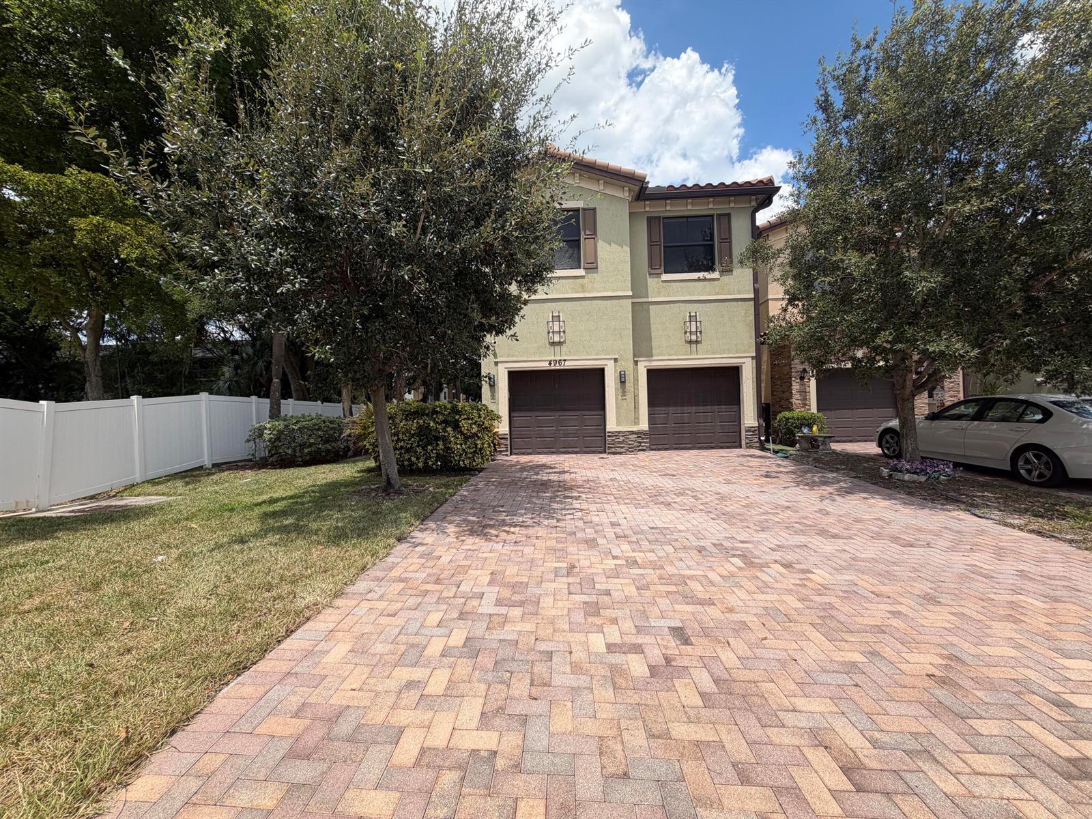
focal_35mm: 14
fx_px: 442
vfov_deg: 85.7
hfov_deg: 102.1
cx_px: 546
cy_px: 410
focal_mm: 2.22
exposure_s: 1/864
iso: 20
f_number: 2.2
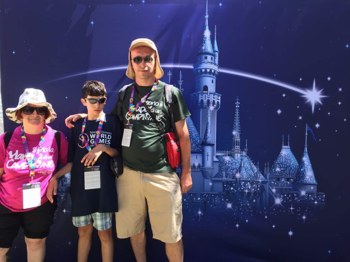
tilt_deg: -5.9
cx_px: 175
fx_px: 293
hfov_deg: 61.7
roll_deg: -1.9
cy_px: 131
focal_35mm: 29
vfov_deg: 48.2
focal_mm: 4.15
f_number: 2.2
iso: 32
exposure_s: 1/197
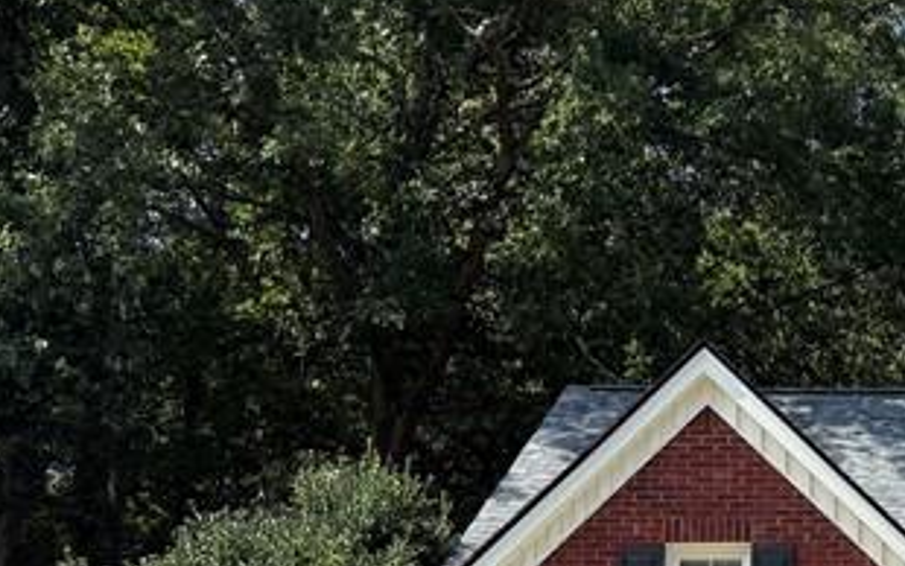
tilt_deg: +11.6
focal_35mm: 84
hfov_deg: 21.4
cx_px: 1290
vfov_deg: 15.2
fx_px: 2073
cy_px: 613
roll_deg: +1.4
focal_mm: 6.76
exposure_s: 1/2370
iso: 80
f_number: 1.78
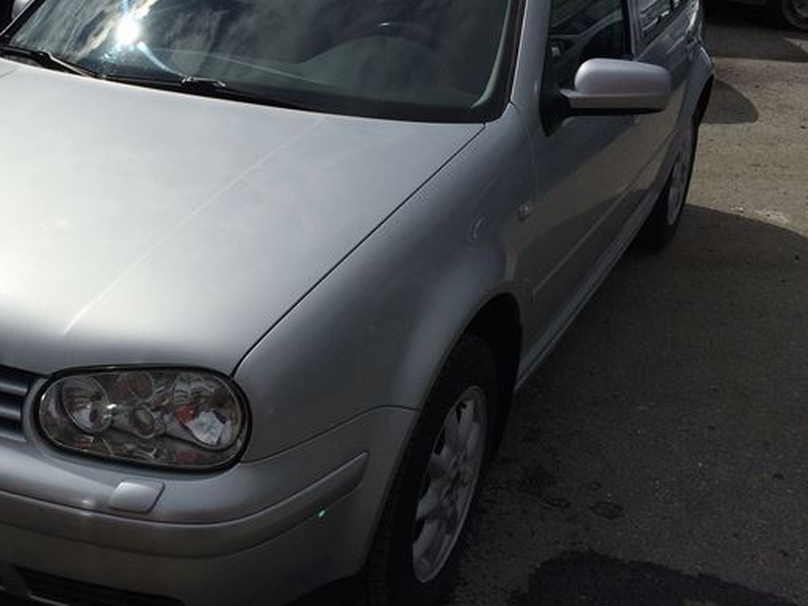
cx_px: 202
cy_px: 283
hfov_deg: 40.9
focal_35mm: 45
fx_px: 1050
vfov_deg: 32.2
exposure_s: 1/13699
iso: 40
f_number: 2.2
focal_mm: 4.15
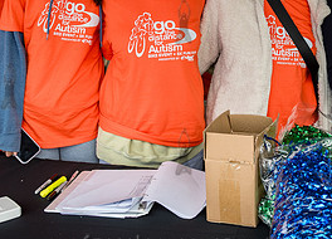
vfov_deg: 22.1
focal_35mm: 63
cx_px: 209
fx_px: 596
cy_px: 20
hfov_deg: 31.0
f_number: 4
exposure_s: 1/500
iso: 400
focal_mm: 27
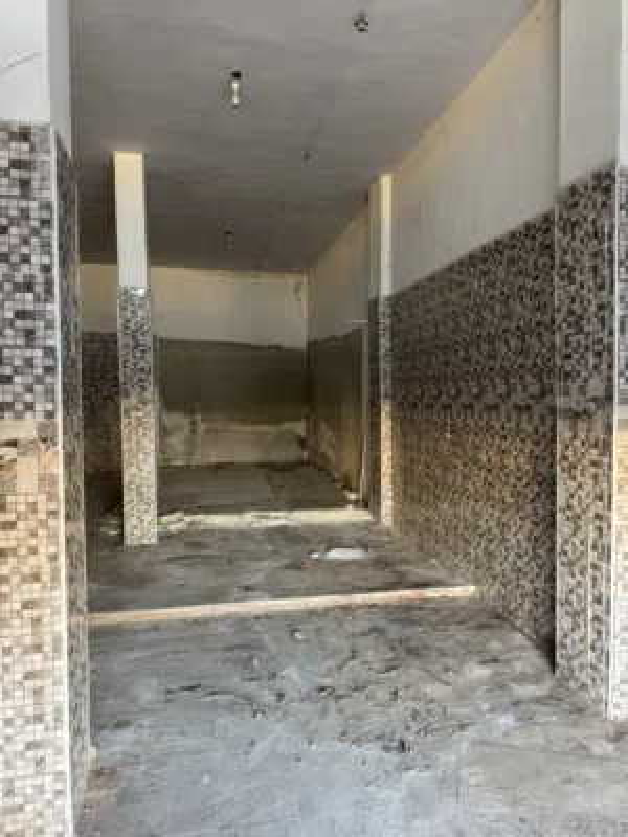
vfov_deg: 71.6
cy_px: 418
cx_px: 314
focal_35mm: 24
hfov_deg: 56.8
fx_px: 581
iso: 200
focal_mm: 6.76
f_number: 1.78
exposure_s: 1/68
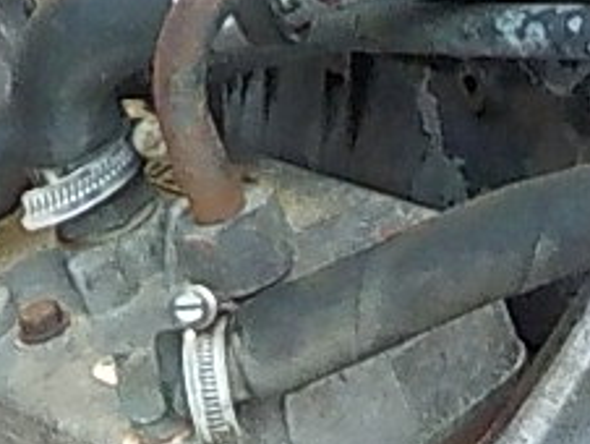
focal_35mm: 212
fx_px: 3617
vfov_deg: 6.9
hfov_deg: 9.3
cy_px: 606
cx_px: 548
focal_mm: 4.1
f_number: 3.3
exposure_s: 1/30
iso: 280
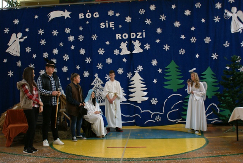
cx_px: 122
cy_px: 82
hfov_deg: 53.1
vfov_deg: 36.9
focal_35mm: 36
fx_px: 243
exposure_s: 1/60
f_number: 5.6
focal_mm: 24
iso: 400
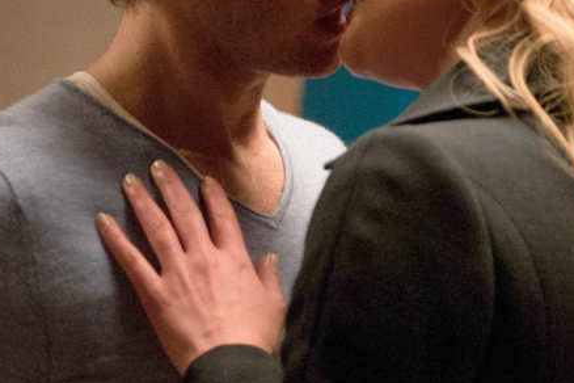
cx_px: 346
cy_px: 221
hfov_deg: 10.7
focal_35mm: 192
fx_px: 3061
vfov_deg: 7.2
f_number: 2.8
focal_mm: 70
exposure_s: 1/100
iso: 3200
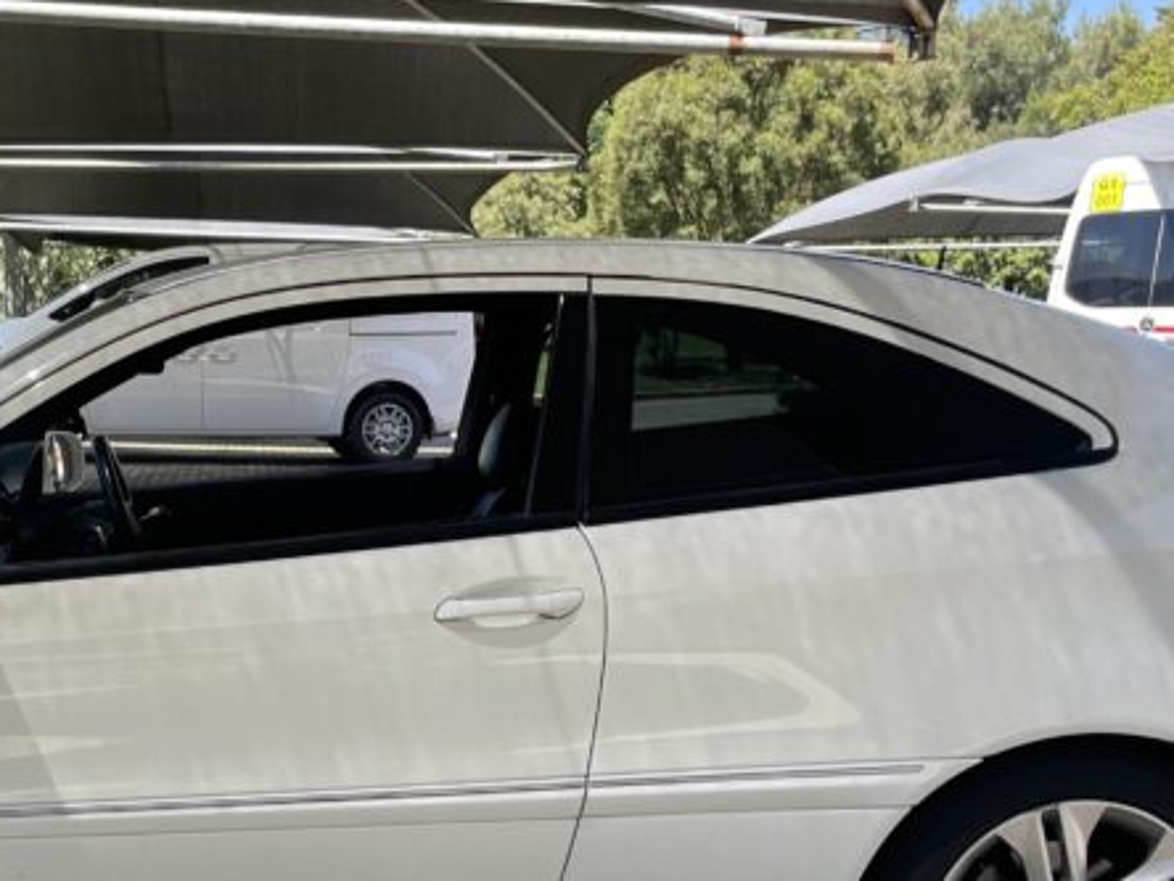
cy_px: 944
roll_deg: -0.7
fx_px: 2035
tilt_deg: -15.2
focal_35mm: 60
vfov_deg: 23.1
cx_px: 264
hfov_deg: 31.5
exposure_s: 1/633
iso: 32
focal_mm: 4.2
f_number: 1.6
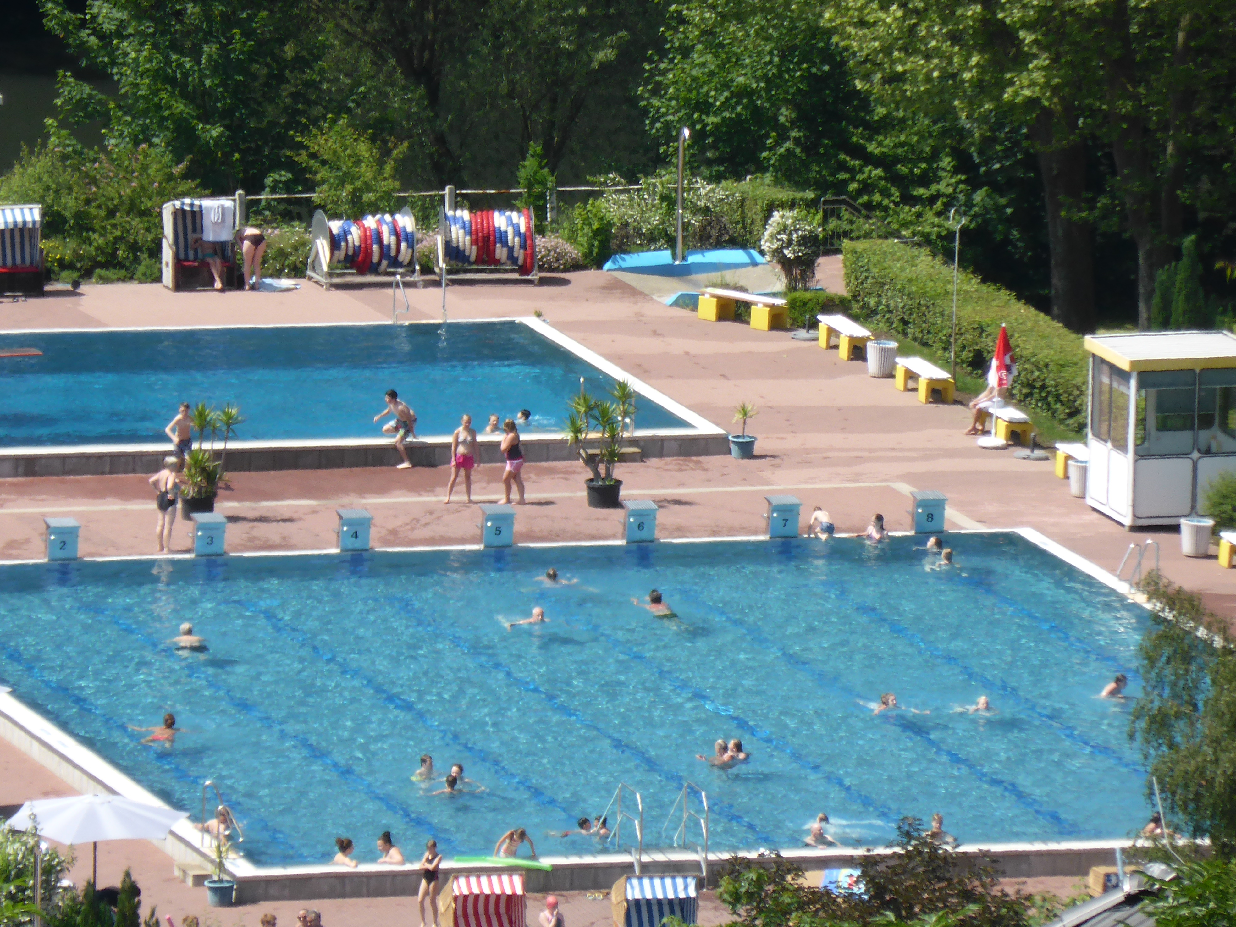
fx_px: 22316
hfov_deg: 3.2
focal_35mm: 625
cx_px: 573
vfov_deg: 2.4
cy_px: 530
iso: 100
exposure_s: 1/250
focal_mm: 81.7
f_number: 6.3
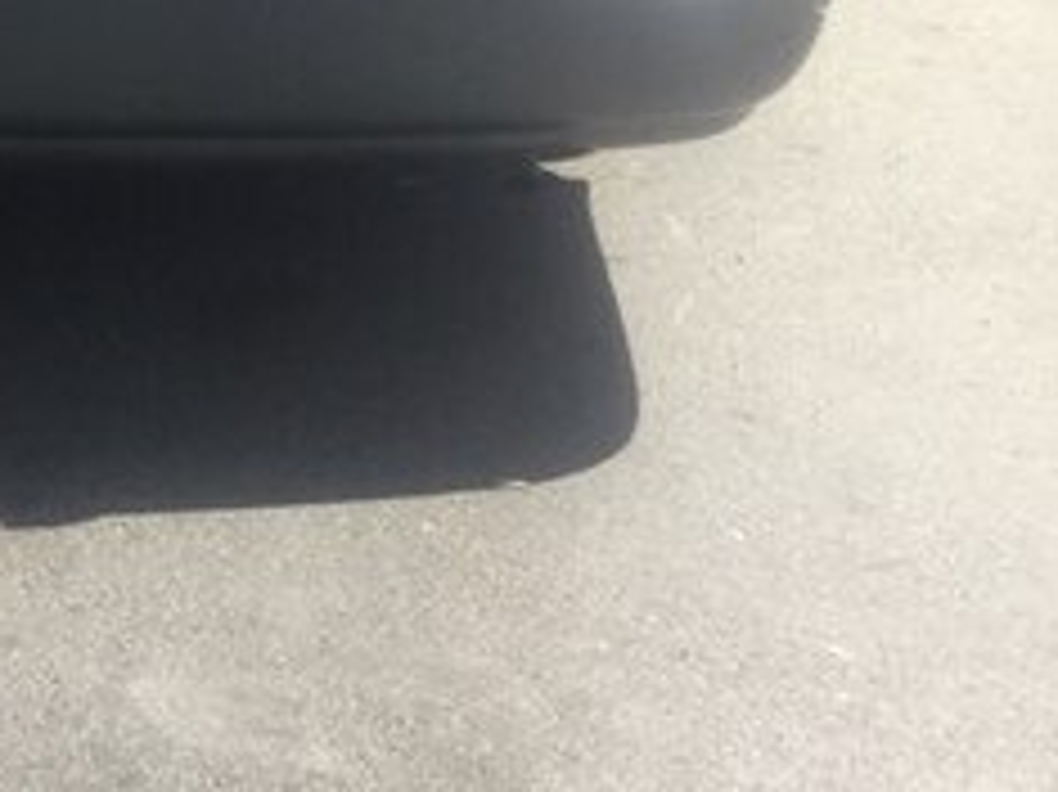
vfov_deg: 16.2
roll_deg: +0.3
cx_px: -81
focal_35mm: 87
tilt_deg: -17.4
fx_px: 2658
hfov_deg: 21.5
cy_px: -182
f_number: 2.4
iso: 25
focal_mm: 3.3
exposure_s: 1/637
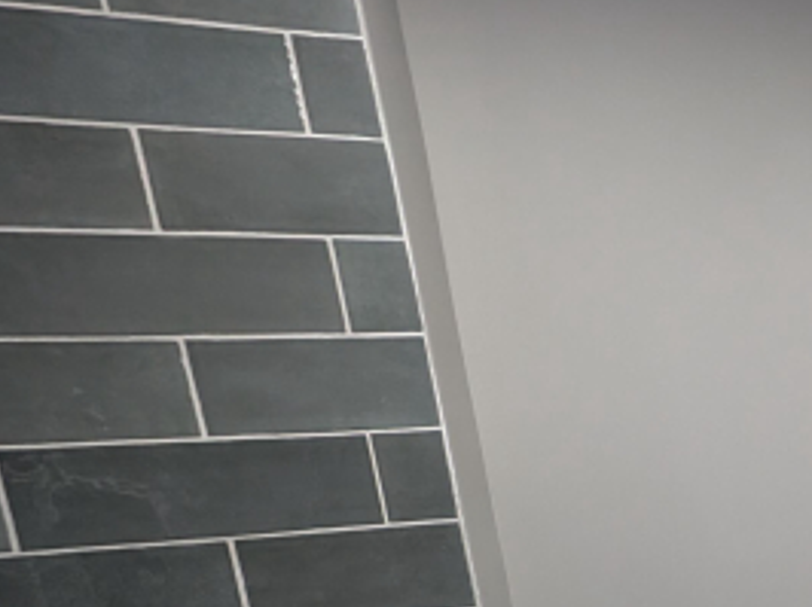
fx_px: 703
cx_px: 1001
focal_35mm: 30
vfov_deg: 38.2
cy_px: 677
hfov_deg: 39.9
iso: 175
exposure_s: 1/48.5
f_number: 1.95
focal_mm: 2.23
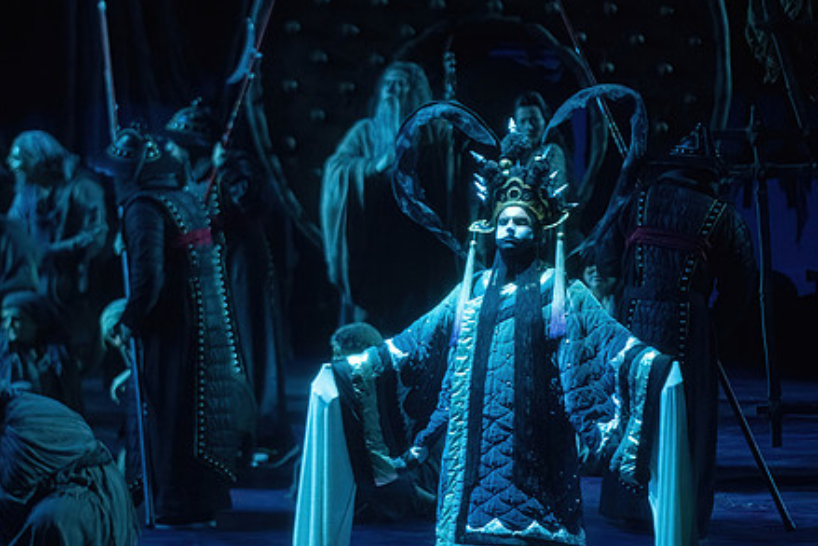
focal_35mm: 264
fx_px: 6000
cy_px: 340
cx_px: 369
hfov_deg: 7.8
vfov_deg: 5.2
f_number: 3.2
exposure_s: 1/400
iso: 10000
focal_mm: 200
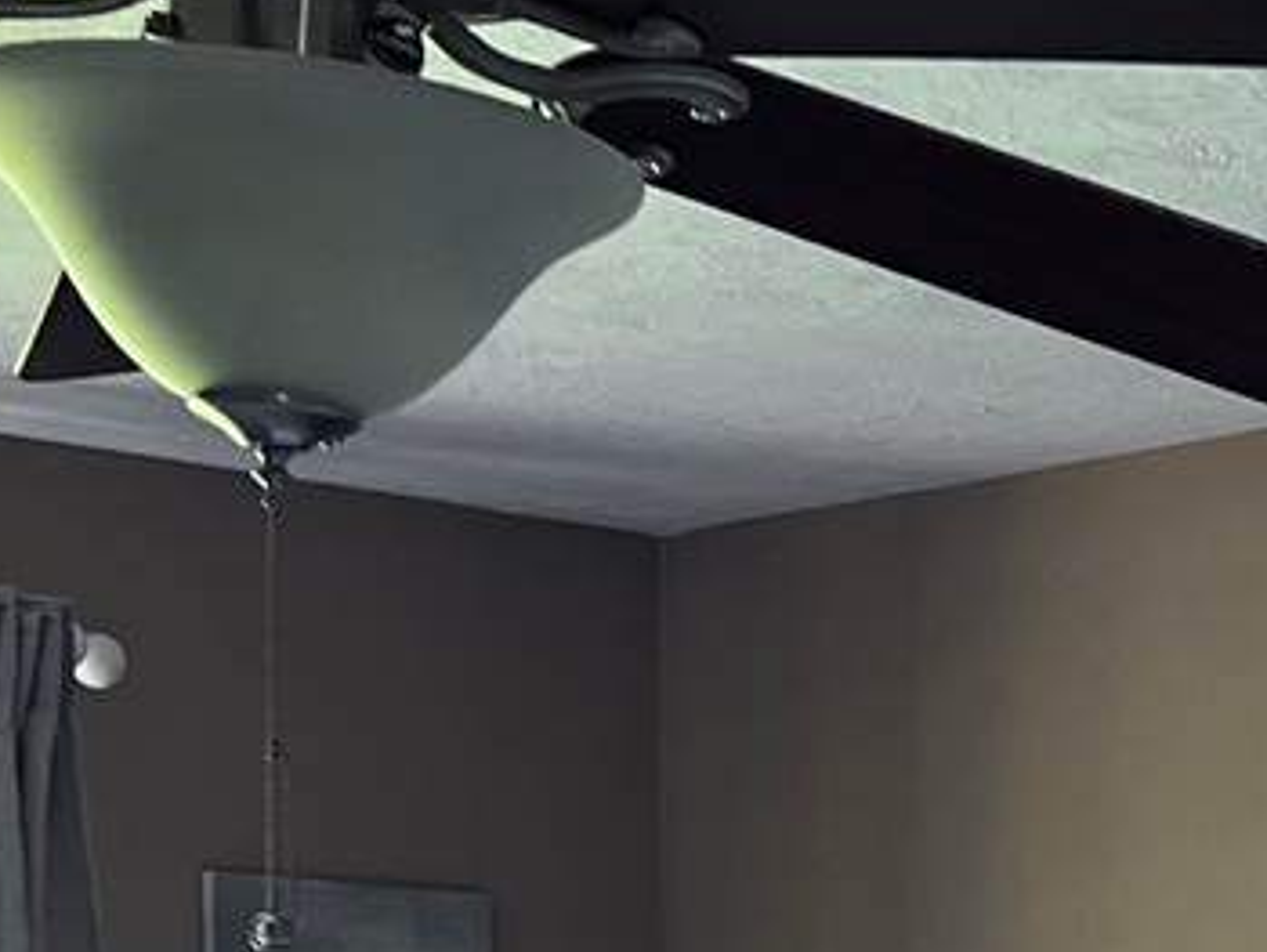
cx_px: 1853
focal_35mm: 152
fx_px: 5567
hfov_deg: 12.4
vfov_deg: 9.3
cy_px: 1690
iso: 100
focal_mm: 5.7
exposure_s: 1/121
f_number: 1.5
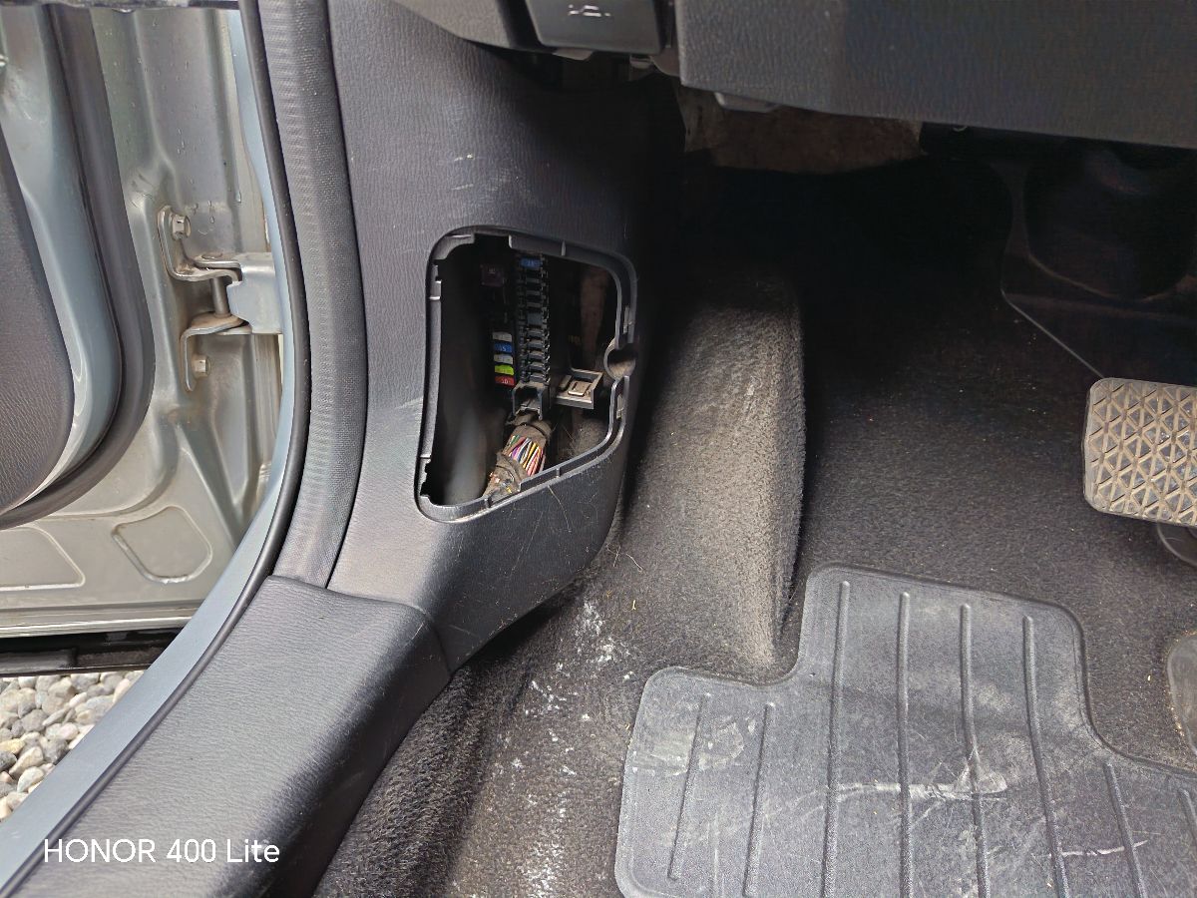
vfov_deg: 56.8
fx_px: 830
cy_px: 449
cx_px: 598
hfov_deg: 71.6
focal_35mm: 24
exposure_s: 1/40
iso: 744
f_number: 1.75
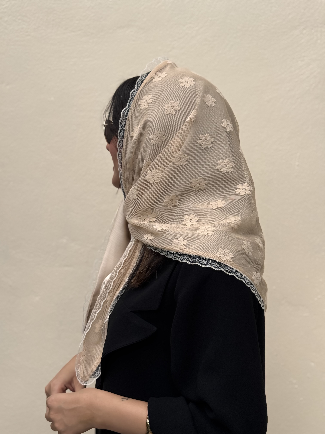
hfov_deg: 30.3
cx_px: 162
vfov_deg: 39.7
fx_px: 601
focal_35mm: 48
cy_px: 217
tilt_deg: -5.3
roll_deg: -0.5
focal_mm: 6.76
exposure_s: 1/1560
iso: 64
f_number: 1.78
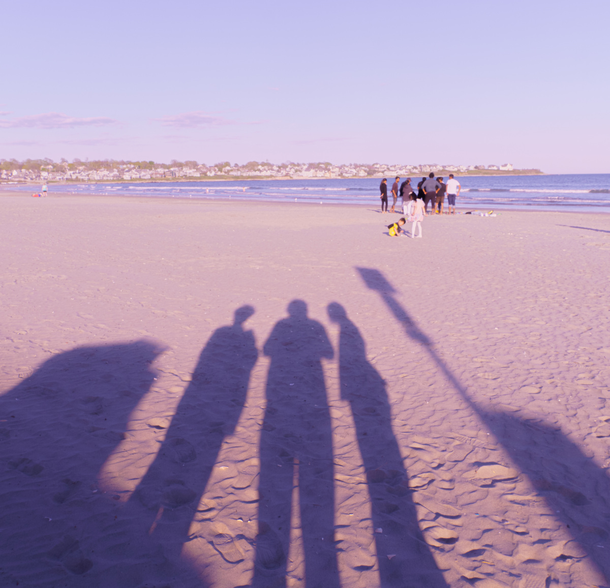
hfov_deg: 49.4
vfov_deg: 47.8
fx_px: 662
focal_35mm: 34
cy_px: 294
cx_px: 287
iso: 500
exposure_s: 1/100
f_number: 11
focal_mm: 18
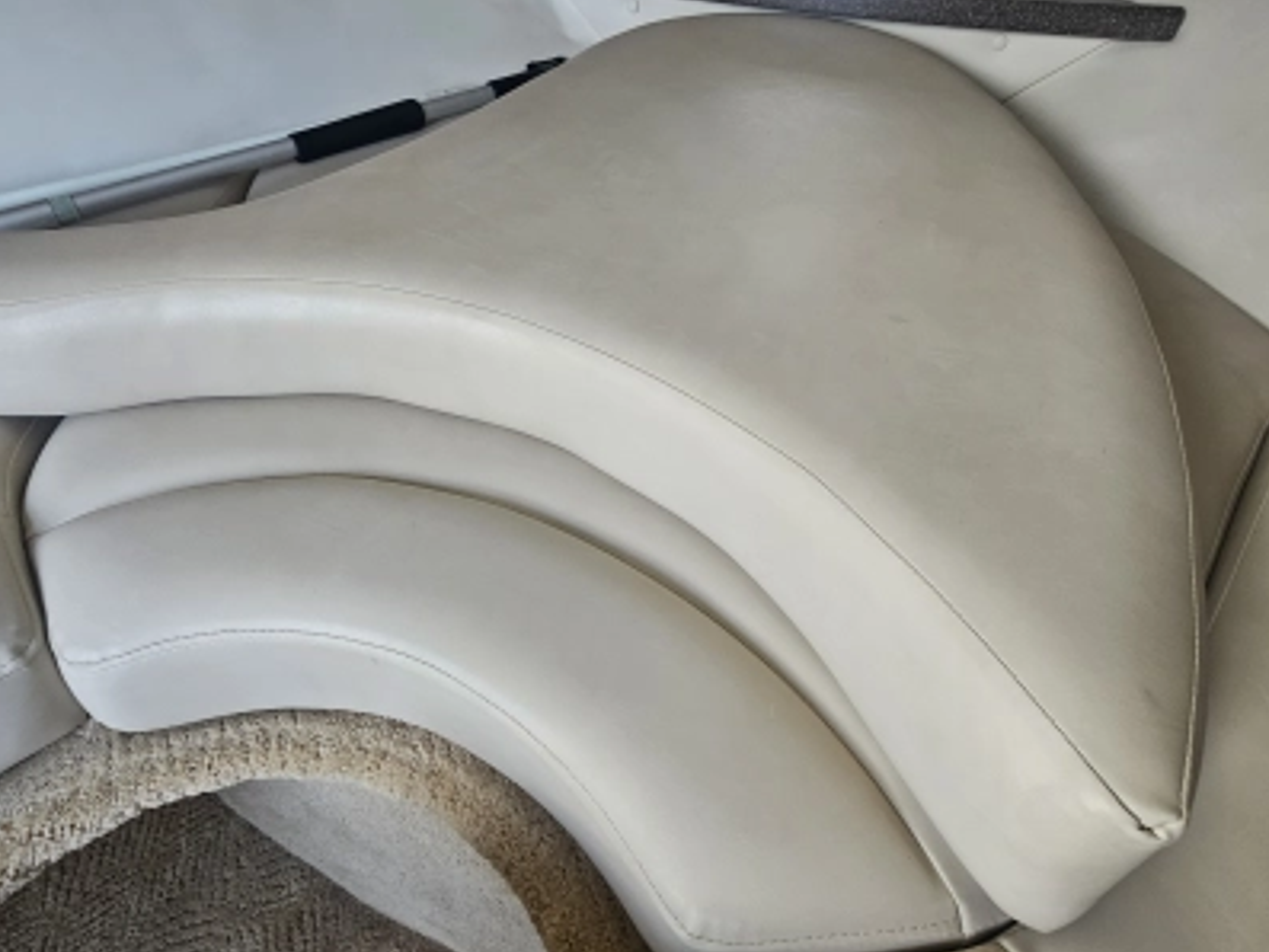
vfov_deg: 71.3
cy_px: 417
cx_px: 591
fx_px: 660
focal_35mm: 18
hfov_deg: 87.6
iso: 125
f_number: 2.2
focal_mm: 2.2
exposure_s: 1/60
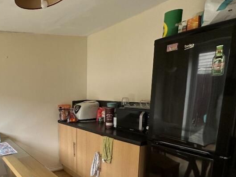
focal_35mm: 27
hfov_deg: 57.3
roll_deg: +2.7
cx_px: 29
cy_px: 125
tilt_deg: -10.0
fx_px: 184
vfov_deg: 49.9
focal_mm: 2.22
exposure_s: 1/100
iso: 200
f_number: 2.2
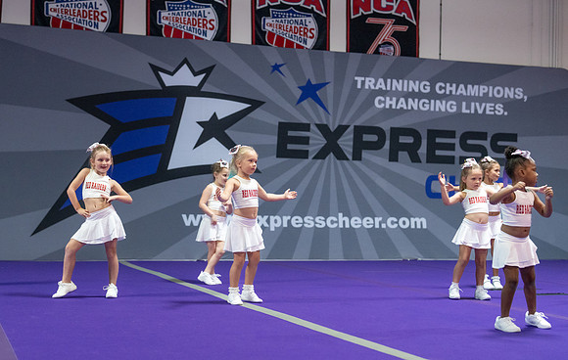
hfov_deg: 34.5
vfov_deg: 22.3
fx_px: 914
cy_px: 182
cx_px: 249
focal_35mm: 59
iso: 4000
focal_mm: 50
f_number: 1.8
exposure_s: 1/1000
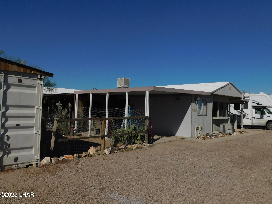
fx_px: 236
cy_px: 102
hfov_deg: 60.0
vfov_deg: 46.8
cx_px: 136
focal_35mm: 30
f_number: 6.4
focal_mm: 5.3
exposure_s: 1/1500
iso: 125
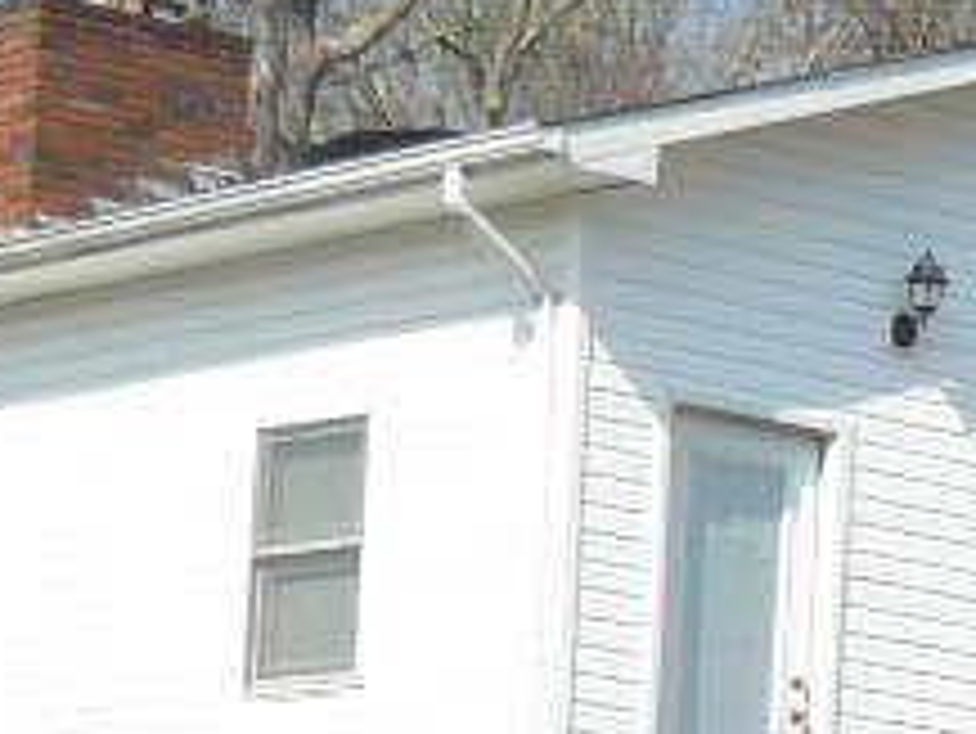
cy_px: 1459
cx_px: 328
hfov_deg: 9.3
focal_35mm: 212
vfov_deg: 6.8
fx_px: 5981
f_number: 4
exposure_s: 1/640
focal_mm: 6
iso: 100
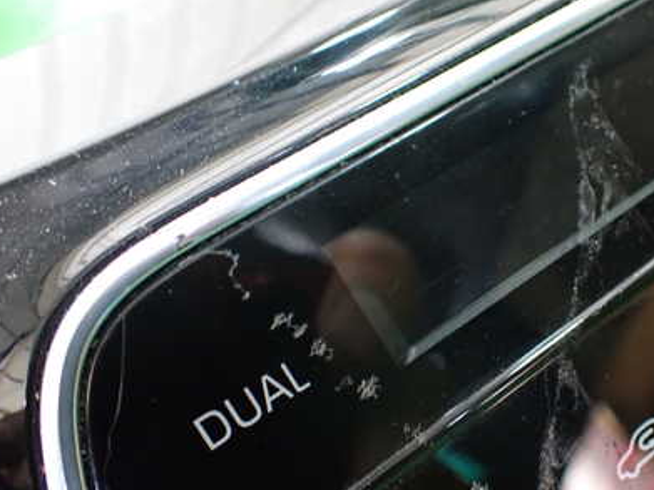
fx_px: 869
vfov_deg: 31.4
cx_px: 475
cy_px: 304
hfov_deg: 40.3
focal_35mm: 46
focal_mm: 5.4
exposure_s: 1/40
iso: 800
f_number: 2.3
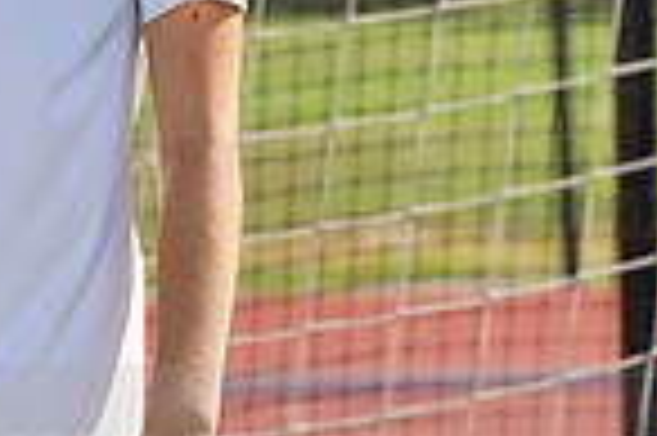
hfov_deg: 2.0
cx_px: -140
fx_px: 18557
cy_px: 427
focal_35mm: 1018
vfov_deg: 1.3
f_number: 11
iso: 200
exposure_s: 1/250
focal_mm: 256
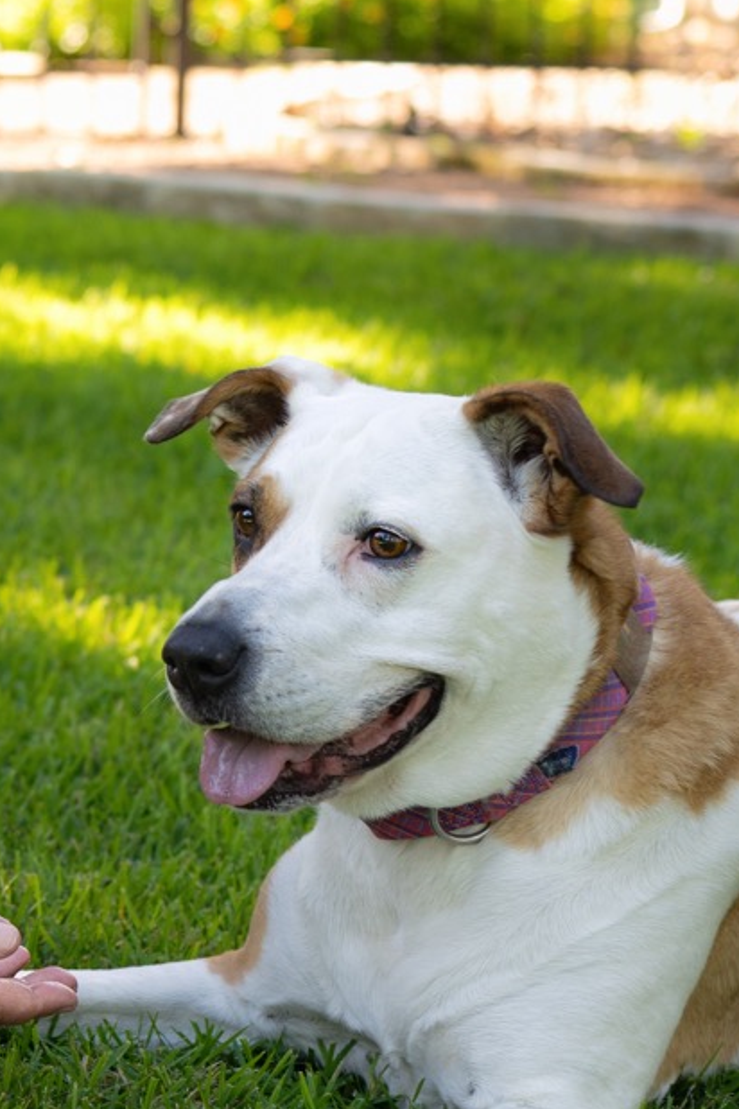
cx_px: -527
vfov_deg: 15.0
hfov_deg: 9.6
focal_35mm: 136
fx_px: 4187
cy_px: 287
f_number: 2.8
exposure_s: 1/250
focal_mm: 35
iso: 200
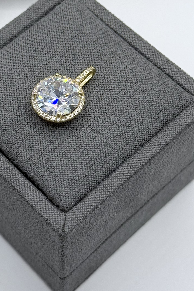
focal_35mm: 69
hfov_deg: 19.7
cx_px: 66
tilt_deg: -57.4
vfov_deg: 29.1
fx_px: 558
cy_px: 103
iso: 100
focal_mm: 6.76
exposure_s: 1/636
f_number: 1.78
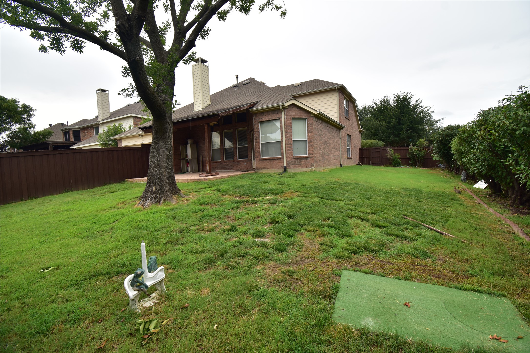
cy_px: 176
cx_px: 265
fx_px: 221
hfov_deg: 100.4
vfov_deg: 77.3
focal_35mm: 15
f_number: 7.1
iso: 100
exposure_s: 1/125
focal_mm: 10
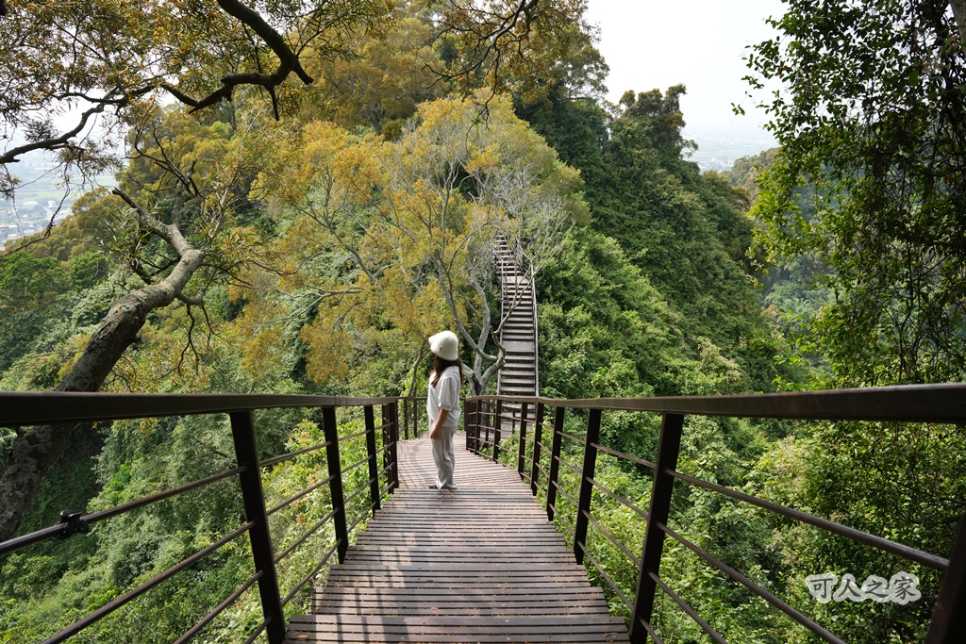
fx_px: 644
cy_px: 322
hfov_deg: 73.7
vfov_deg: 53.1
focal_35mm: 24
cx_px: 483
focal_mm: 24
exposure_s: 1/1250
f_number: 8
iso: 1250
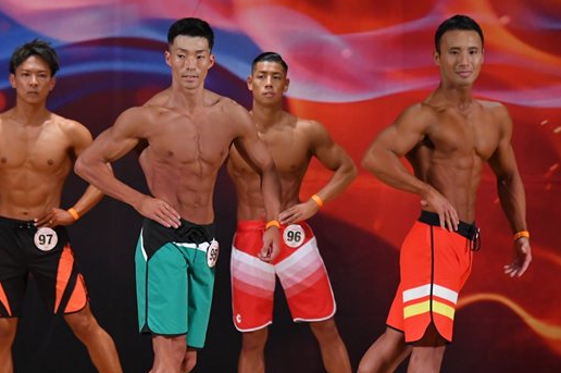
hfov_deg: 6.1
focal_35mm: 338
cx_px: 164
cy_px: 231
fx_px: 5262
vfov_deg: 4.1
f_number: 5.6
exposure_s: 1/400
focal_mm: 150
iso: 3200
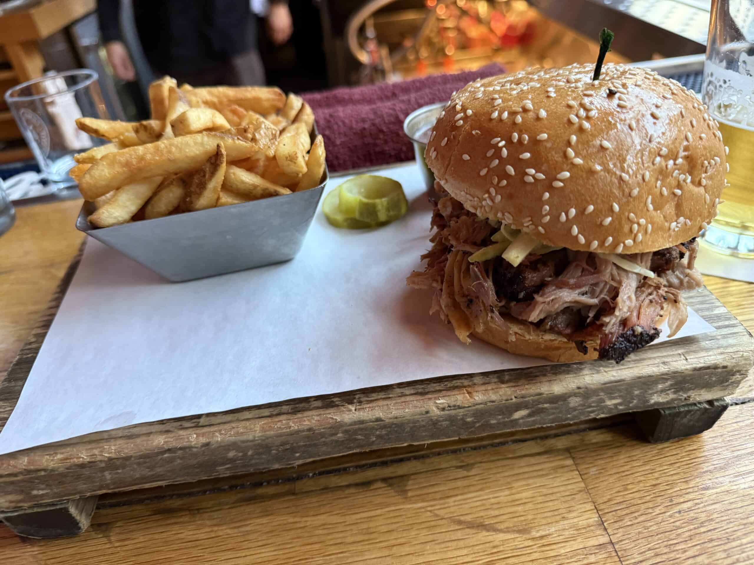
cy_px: 282
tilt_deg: -36.4
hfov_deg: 71.6
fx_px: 523
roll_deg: +7.8
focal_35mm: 24
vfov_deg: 56.8
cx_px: 377
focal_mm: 6.76
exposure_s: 1/60
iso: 400
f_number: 1.78
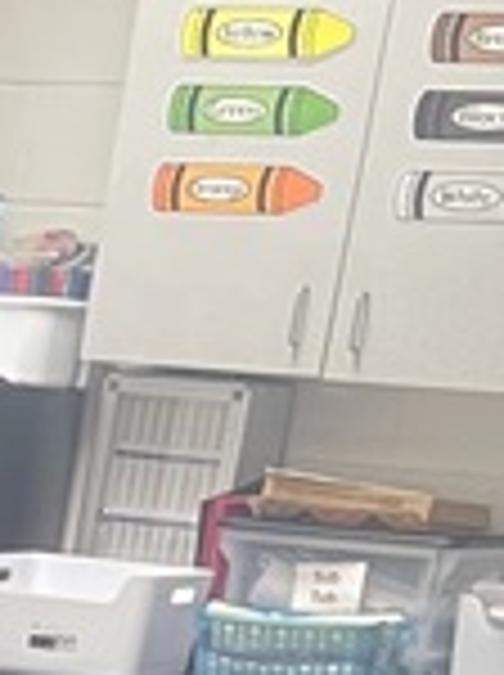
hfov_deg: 7.5
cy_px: 1840
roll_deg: -3.7
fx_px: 3465
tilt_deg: -22.4
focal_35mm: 178
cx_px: -864
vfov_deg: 9.4
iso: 160
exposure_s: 1/60
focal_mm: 4.2
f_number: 1.6
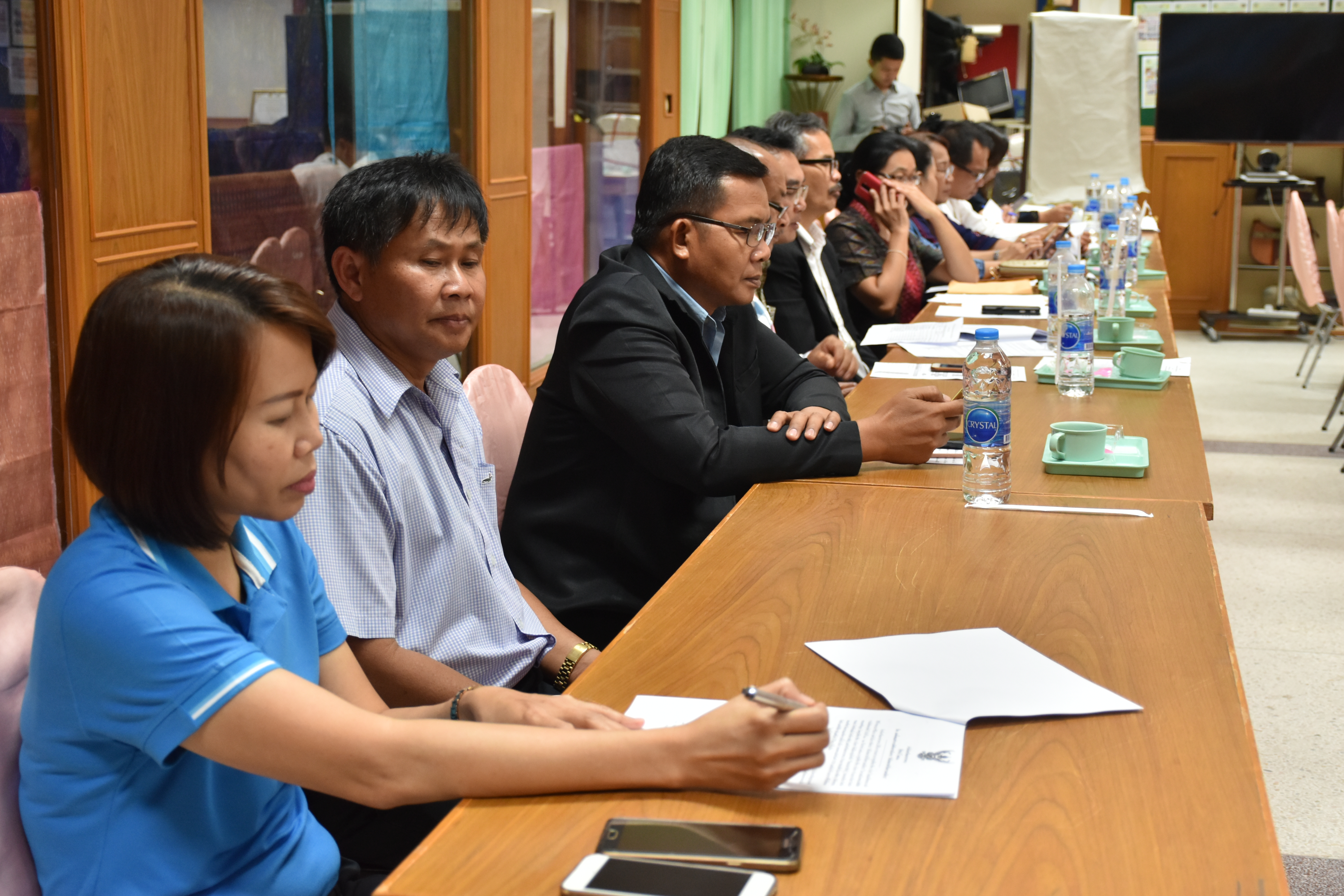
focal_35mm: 51
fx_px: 1904
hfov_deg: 38.9
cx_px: 672
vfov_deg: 26.5
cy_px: 448
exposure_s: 1/60
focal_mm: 34
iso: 800
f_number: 4.2
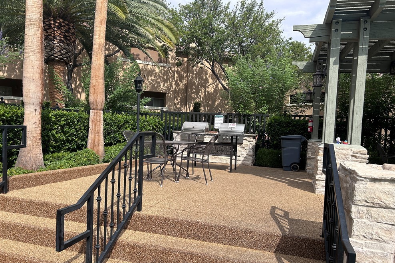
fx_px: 307
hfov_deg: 65.5
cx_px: 198
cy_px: 145
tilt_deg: -2.6
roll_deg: -1.3
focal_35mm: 28
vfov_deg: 46.3
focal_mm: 5.7
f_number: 1.5
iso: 50
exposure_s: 1/3704
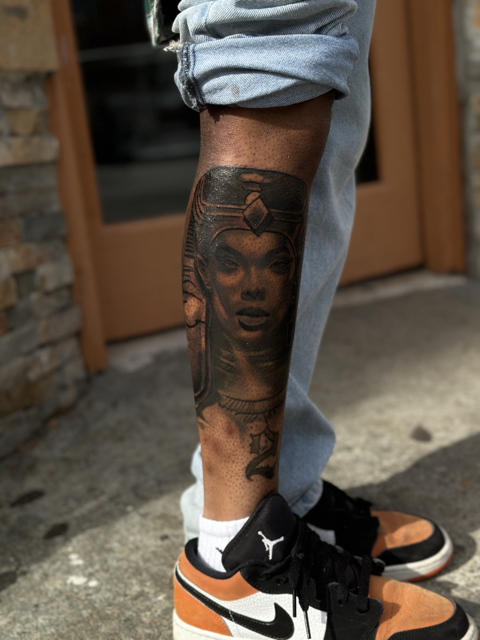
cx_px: 240
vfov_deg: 39.7
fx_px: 887
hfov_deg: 30.3
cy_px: 320
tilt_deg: -10.8
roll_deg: +6.5
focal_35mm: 48
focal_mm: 6.86
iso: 80
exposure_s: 1/1751
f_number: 1.78
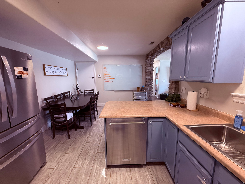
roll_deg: +0.3
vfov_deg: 85.7
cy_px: 92
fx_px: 99
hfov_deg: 102.1
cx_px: 122
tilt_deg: -9.2
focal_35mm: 14
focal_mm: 2.22
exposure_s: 1/60
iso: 200
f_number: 2.2
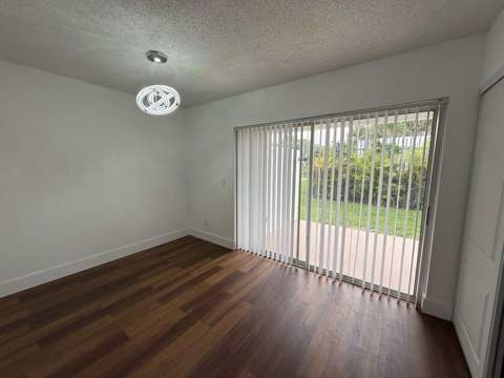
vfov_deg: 85.7
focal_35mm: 14
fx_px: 204
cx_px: 252
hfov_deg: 102.1
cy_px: 189
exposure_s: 1/183
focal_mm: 2.22
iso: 64
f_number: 2.2
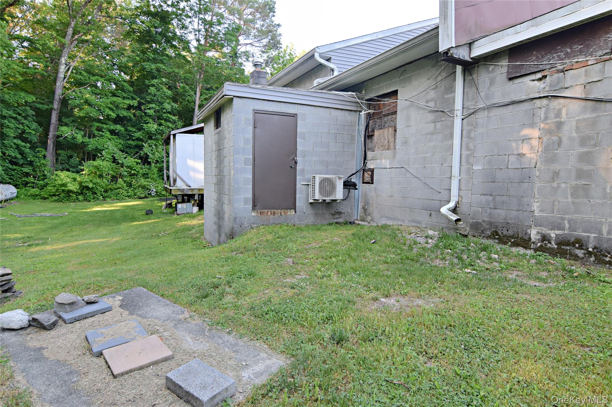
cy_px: 204
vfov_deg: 72.0
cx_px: 306
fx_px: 280
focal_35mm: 16
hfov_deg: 95.0
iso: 400
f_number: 5.6
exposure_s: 1/125
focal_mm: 11
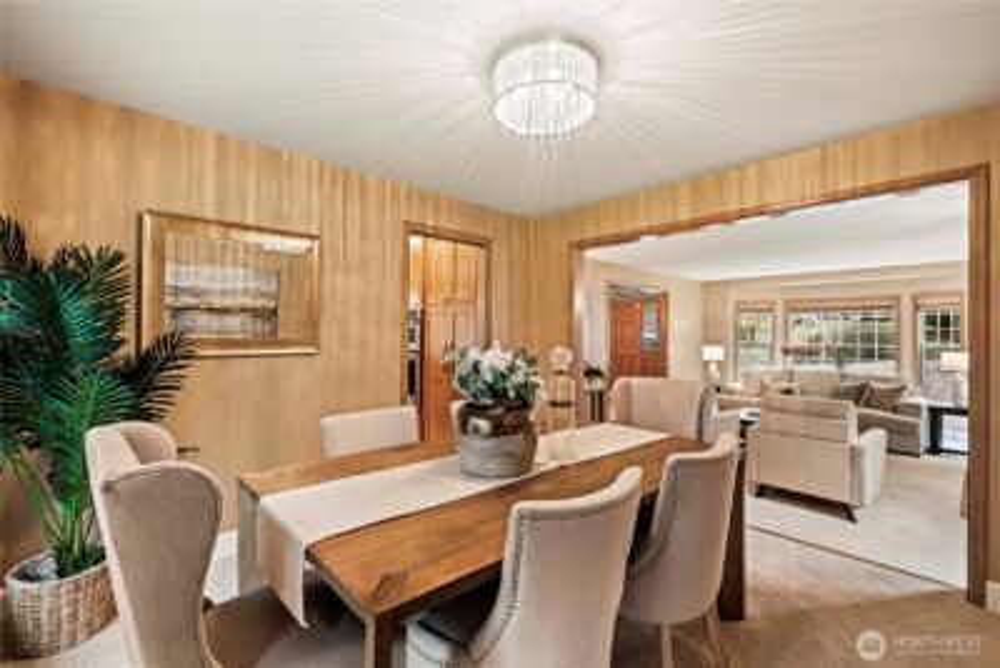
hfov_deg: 100.4
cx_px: 500
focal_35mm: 15
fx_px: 417
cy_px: 334
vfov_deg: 77.4
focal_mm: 10
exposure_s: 3
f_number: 8
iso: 320
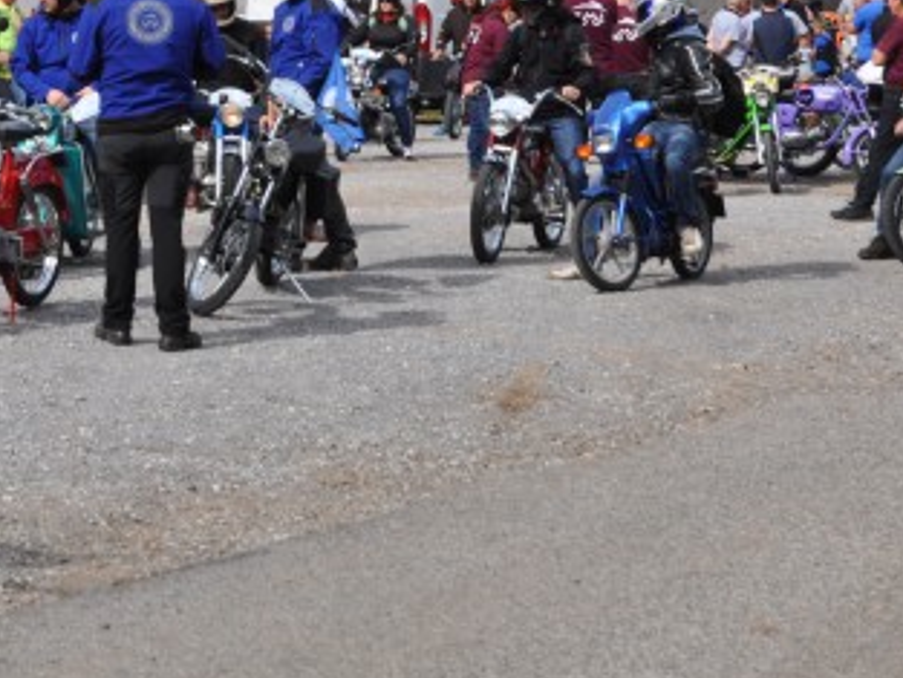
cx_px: -6
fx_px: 2688
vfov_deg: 14.1
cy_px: -16
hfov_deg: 18.6
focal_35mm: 103
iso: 200
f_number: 9
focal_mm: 28
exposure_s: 1/320
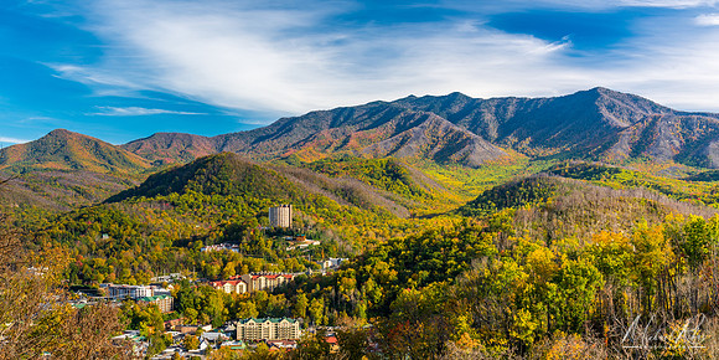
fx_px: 799
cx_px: 360
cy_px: 233
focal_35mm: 43
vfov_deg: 25.3
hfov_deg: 48.4
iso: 100
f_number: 13
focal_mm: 40
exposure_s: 1/20
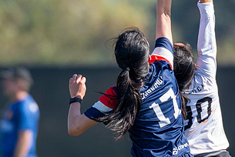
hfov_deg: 1.8
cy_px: 92
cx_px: 128
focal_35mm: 1176
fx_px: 7684
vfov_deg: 1.2
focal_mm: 300
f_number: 3.2
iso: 320
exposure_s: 1/2500
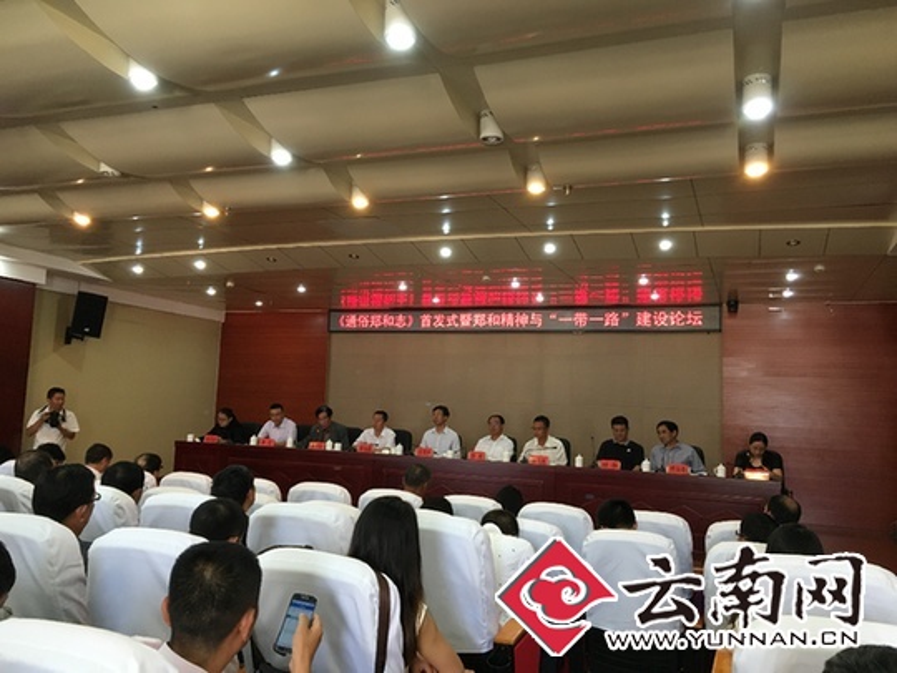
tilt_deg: +6.6
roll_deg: -2.5
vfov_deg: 48.2
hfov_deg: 61.7
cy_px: 336
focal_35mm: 29
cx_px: 448
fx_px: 751
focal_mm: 4.15
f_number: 2.2
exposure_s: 1/33
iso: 125
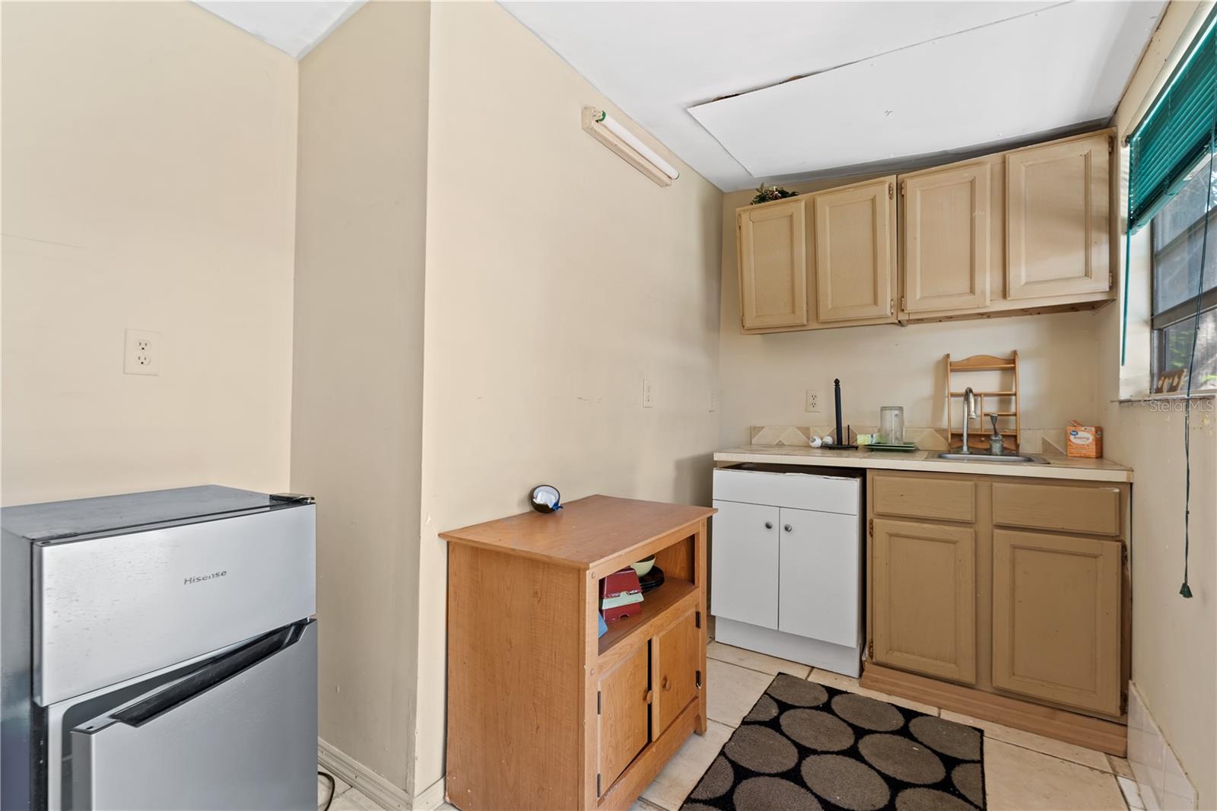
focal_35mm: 16
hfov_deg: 98.6
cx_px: 608
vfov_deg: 75.5
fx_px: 524
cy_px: 406
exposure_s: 1/4
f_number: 8
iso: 500
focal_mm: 15.5
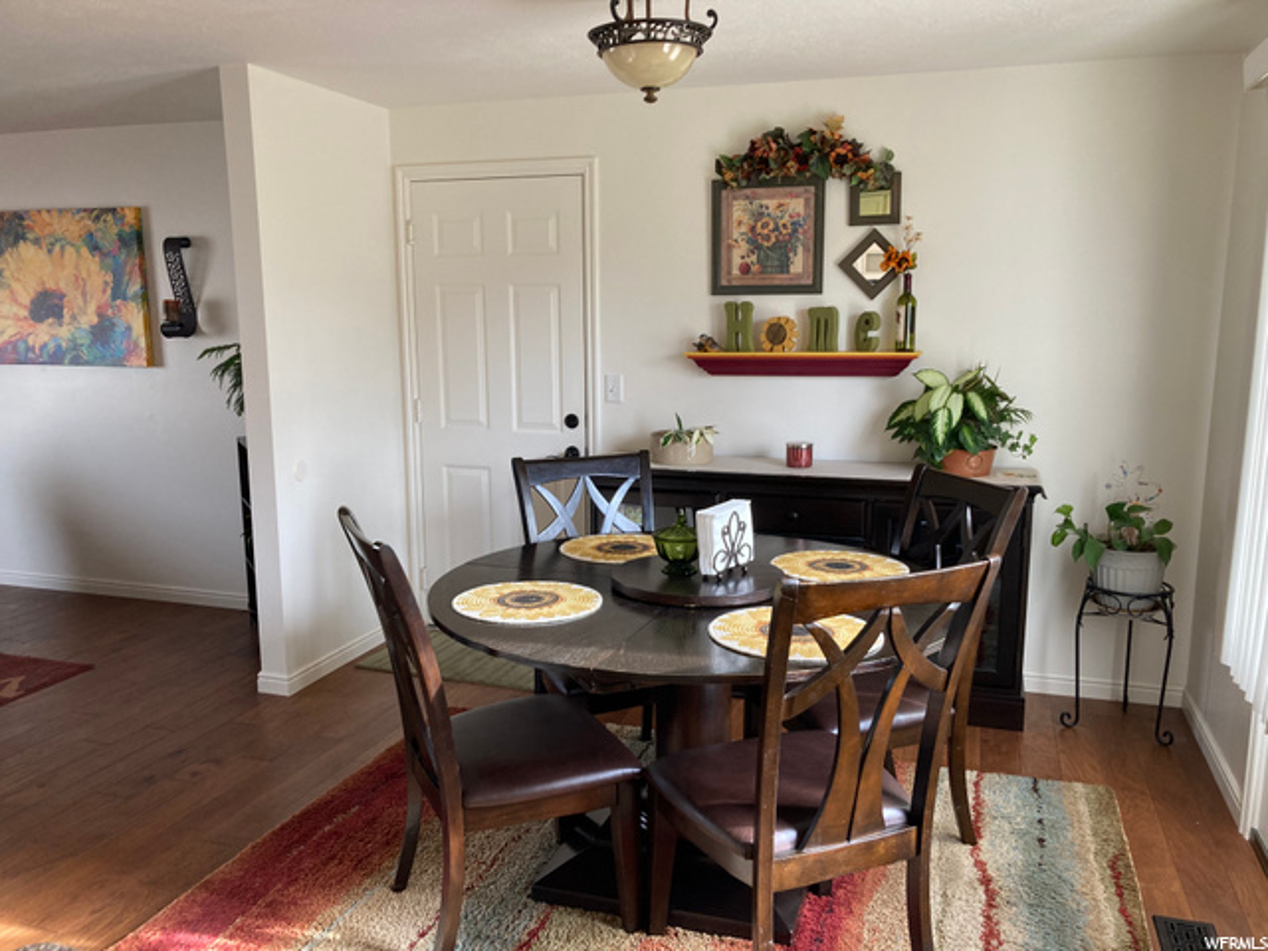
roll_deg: -0.5
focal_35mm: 28
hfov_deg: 63.4
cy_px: 476
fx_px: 1026
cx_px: 634
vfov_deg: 49.7
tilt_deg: -10.9
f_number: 1.8
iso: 80
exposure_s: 1/60
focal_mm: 3.99
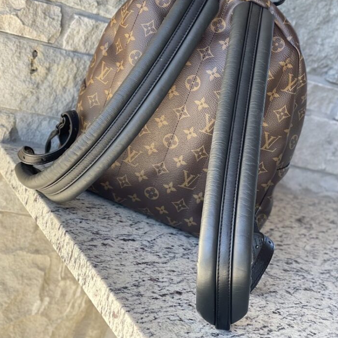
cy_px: 112
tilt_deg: -12.0
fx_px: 840
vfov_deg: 22.7
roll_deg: -21.7
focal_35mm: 76
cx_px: 168
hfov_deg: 22.8
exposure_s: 1/121
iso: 50
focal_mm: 7.5
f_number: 2.2
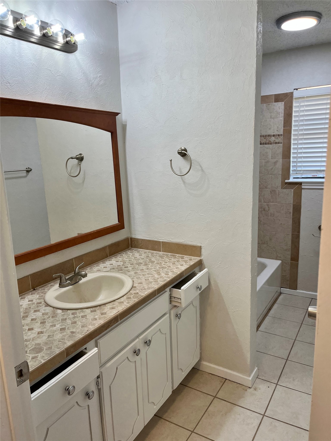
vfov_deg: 67.3
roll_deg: +3.2
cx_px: 166
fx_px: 331
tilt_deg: -11.4
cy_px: 220
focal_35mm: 26
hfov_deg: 53.1
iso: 50
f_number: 1.6
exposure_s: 1/120
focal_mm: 5.1
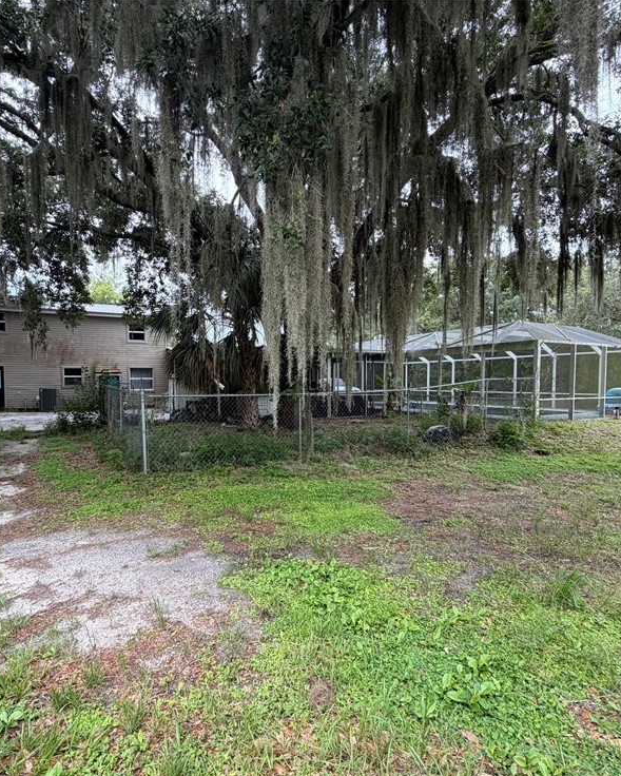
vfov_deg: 83.2
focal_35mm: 19
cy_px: 402
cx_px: 275
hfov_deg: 70.6
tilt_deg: -2.3
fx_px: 436
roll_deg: -0.1
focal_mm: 2.22
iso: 50
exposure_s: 1/227
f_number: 2.2
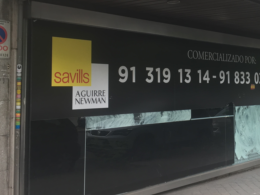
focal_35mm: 62
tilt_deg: +6.2
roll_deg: +0.5
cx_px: 219
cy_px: 56
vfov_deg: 23.5
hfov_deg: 30.2
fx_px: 466
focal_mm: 4.15
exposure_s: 1/100
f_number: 2.2
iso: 32
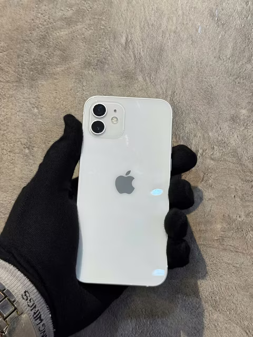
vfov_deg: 39.7
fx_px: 468
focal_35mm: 48
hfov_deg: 30.3
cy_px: 168
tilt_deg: +6.7
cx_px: 126
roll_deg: -11.3
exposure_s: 1/100
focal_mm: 6.76
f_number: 1.78
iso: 100
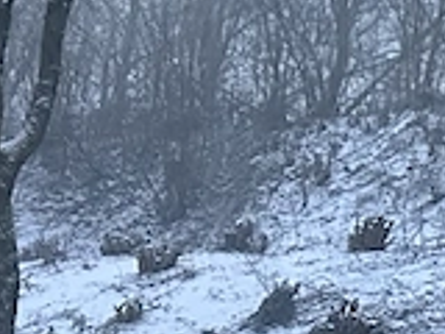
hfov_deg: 10.7
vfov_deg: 9.3
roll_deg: +0.2
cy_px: 662
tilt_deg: -8.4
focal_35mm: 150
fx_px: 1928
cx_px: -712
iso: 1000
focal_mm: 6.86
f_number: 1.78
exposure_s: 1/40
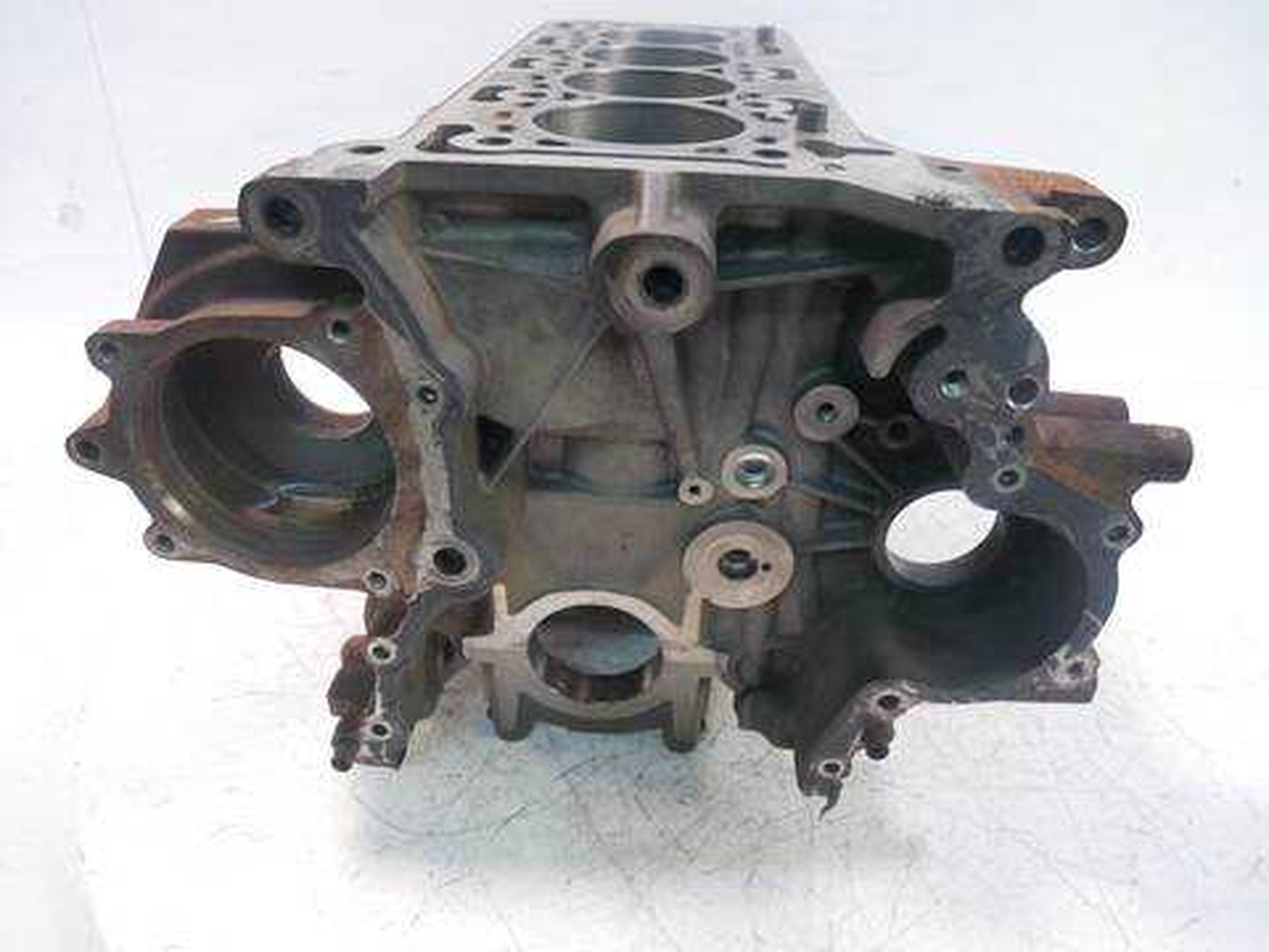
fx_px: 880
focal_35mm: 24
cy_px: 476
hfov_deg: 71.6
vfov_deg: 56.8
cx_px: 634
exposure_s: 1/60
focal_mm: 12
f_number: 3.5
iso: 1250
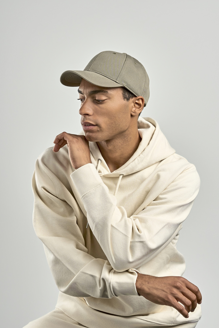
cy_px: 159
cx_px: 105
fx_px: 739
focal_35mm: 81
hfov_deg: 16.9
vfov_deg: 25.1
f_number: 9
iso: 320
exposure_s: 1/160
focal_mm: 50
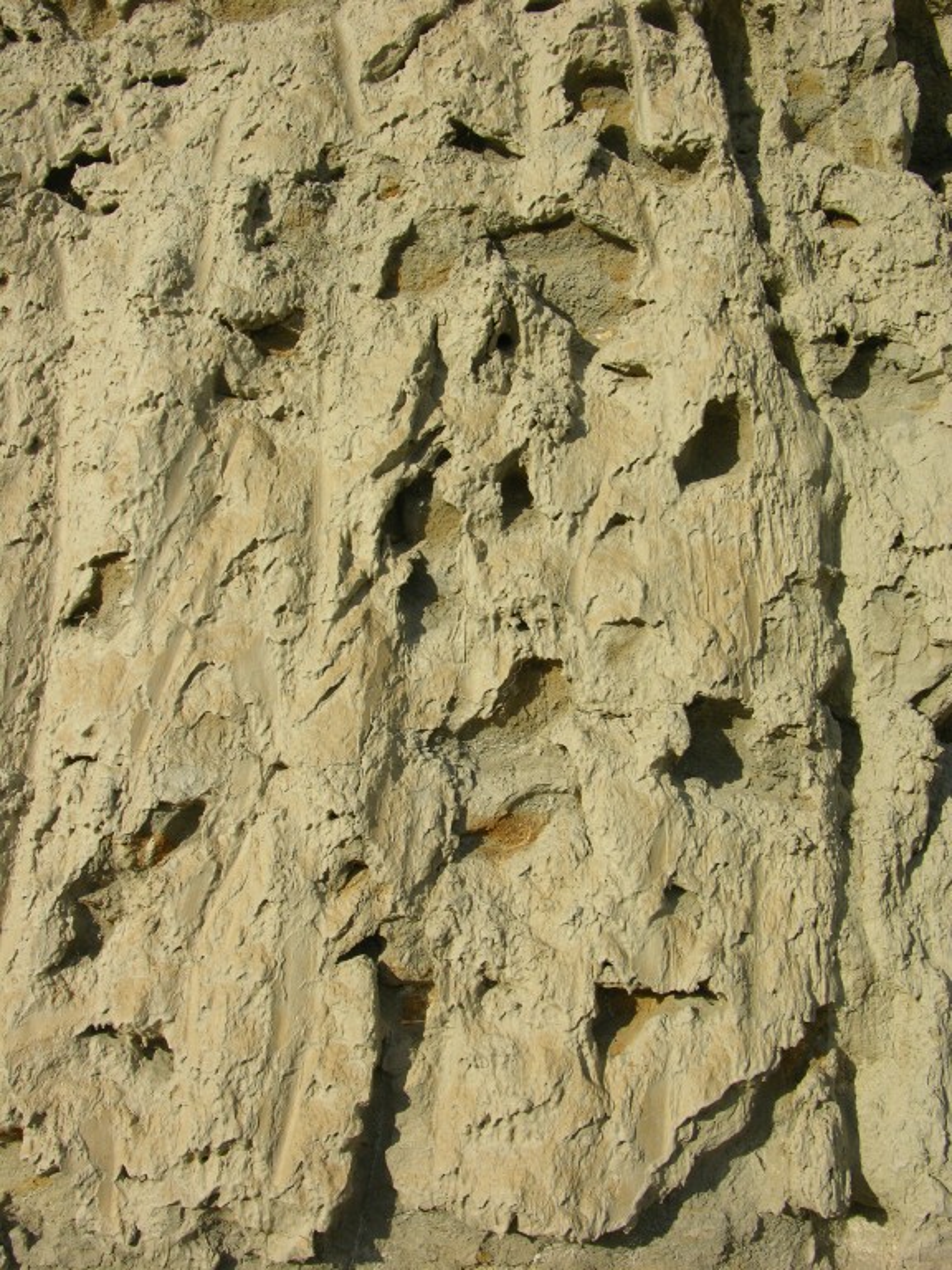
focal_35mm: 35
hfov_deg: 40.7
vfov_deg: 52.6
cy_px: 635
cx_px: 476
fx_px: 1283
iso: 50
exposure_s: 1/240
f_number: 6.3
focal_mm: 8.9
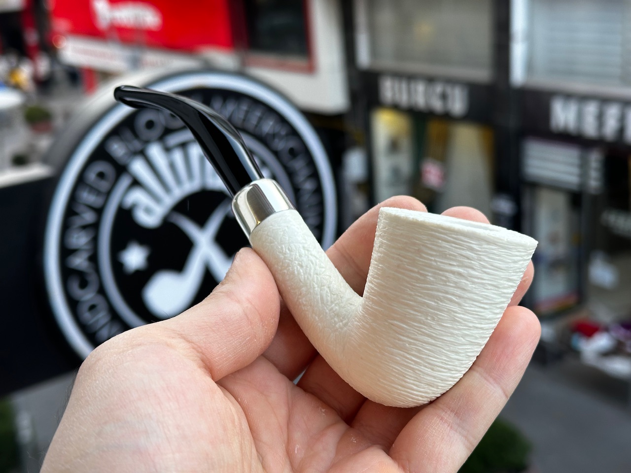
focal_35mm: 48
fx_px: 875
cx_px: 316
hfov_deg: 39.7
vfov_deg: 30.3
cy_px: 236
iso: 50
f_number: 1.78
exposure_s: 1/100
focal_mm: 6.86
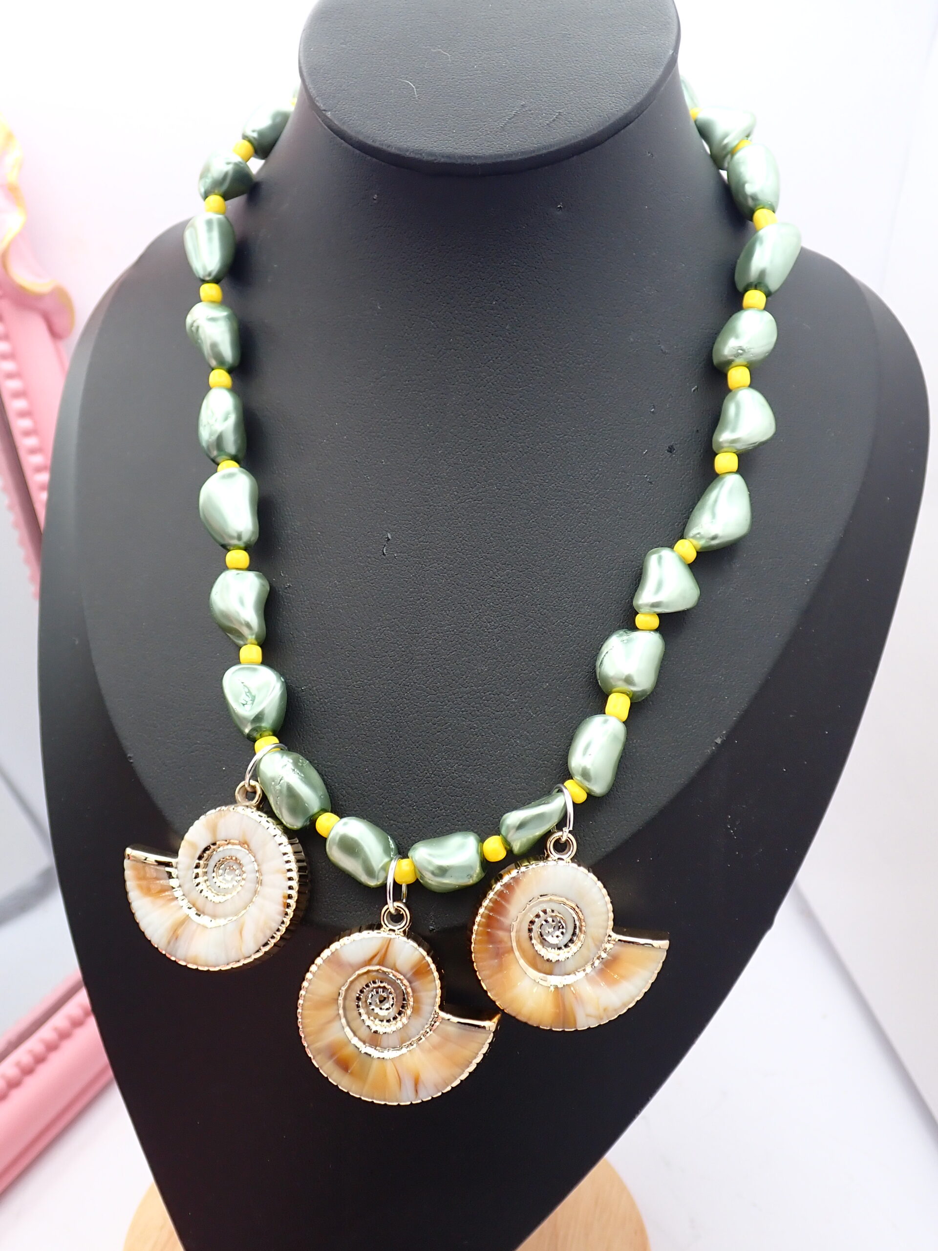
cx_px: 469
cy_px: 626
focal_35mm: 36
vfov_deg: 51.4
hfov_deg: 39.7
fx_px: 1301
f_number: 2.5
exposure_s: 1/80
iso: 160
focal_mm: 6.37
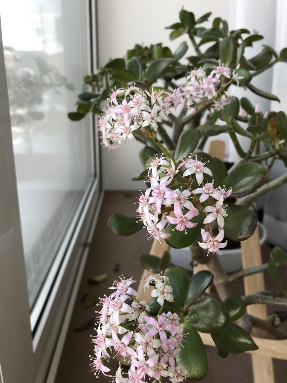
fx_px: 310
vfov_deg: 63.4
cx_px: 144
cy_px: 192
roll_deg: -0.8
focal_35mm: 28
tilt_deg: -16.1
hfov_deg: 49.7
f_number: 1.8
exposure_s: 1/365
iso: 20
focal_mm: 3.99
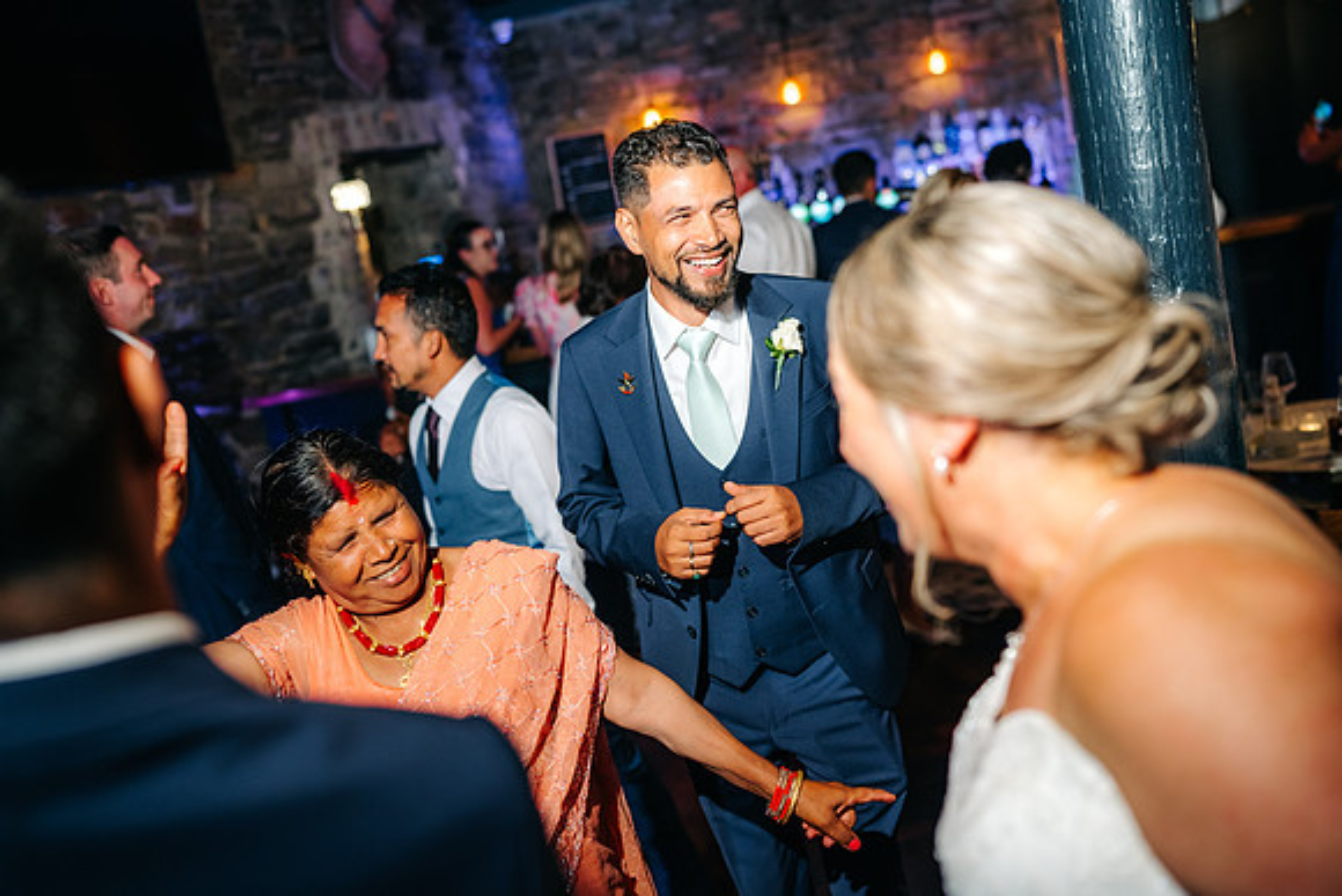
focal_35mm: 35
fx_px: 1305
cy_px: 448
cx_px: 671
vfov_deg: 37.9
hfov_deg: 54.4
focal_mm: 35
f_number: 2
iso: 400
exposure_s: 1/200
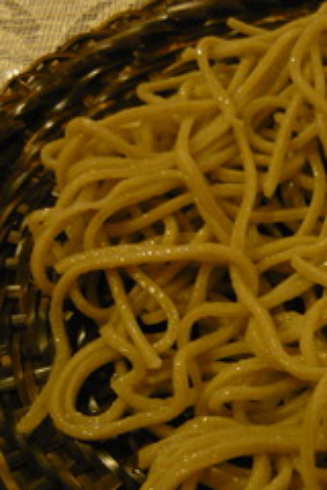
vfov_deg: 33.3
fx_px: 817
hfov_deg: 21.8
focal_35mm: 60
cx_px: 331
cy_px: 287
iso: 400
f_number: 2.8
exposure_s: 1/8
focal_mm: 5.5
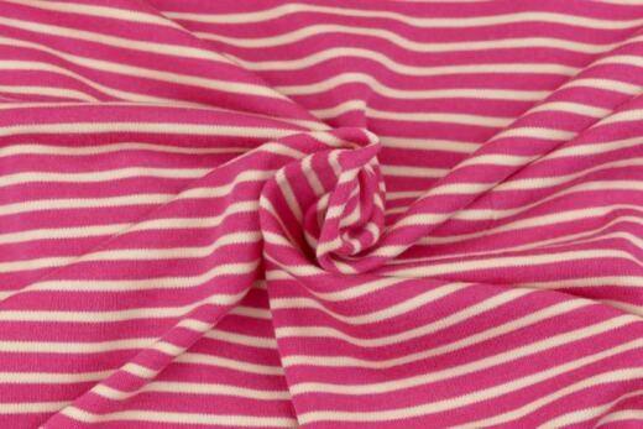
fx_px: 1268
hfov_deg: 28.4
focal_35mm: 71
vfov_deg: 19.2
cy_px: 214
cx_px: 322
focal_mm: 25.96
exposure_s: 1/80
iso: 250
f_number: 3.7
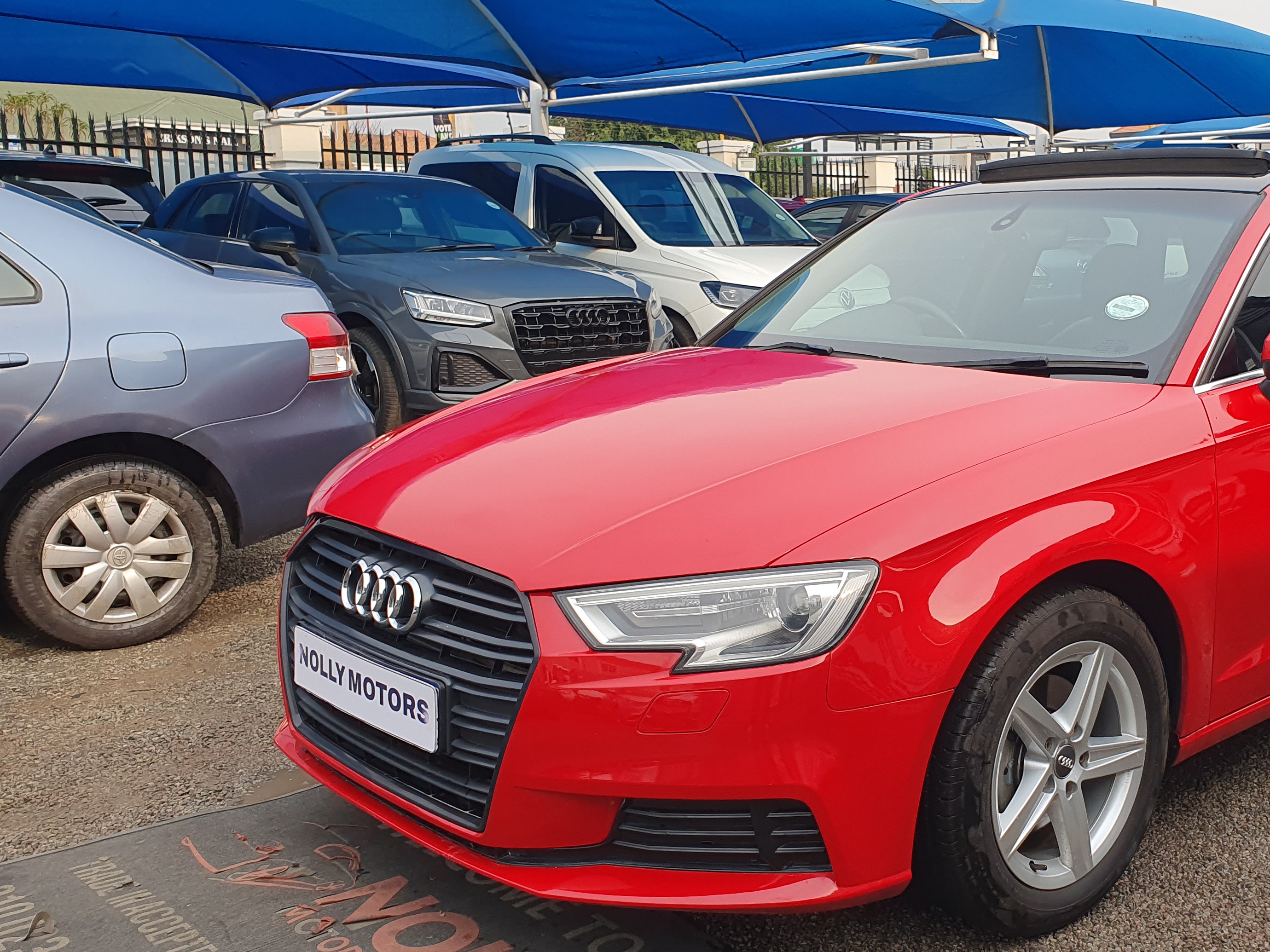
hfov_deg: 47.5
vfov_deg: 37.7
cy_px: 465
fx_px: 1394
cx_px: 918
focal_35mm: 38
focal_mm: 4.32
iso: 50
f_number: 2.4
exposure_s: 1/431
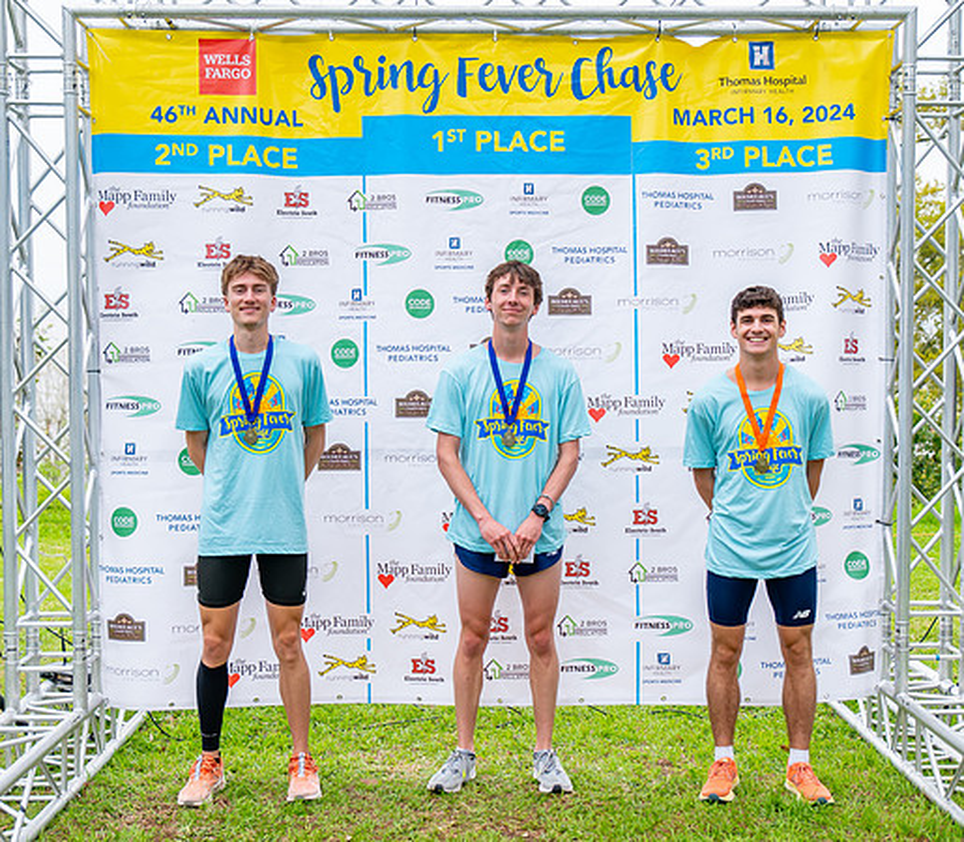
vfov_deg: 31.8
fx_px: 1478
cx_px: 544
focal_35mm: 50
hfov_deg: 36.1
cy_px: 431
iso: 320
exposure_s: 1/1250
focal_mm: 38
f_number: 2.8
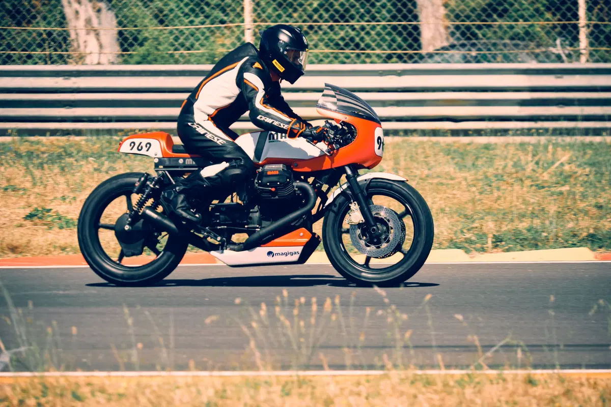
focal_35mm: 300
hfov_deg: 6.9
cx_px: 306
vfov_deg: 4.6
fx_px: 5091
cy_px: 204
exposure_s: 1/1000
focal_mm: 200
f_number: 5.6
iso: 200
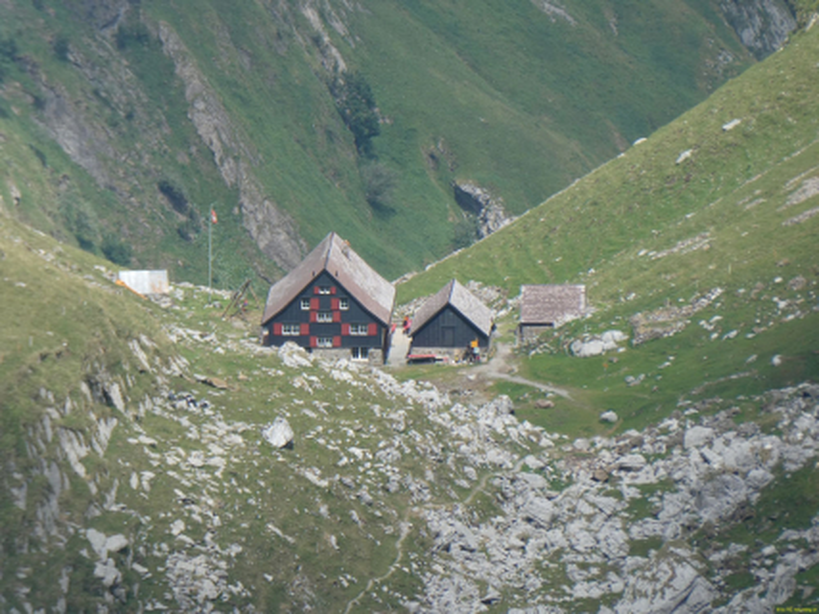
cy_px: 307
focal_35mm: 720
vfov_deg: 2.1
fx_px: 17030
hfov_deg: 2.8
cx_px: 410
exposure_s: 1/320
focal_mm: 129
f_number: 6.4
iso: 80
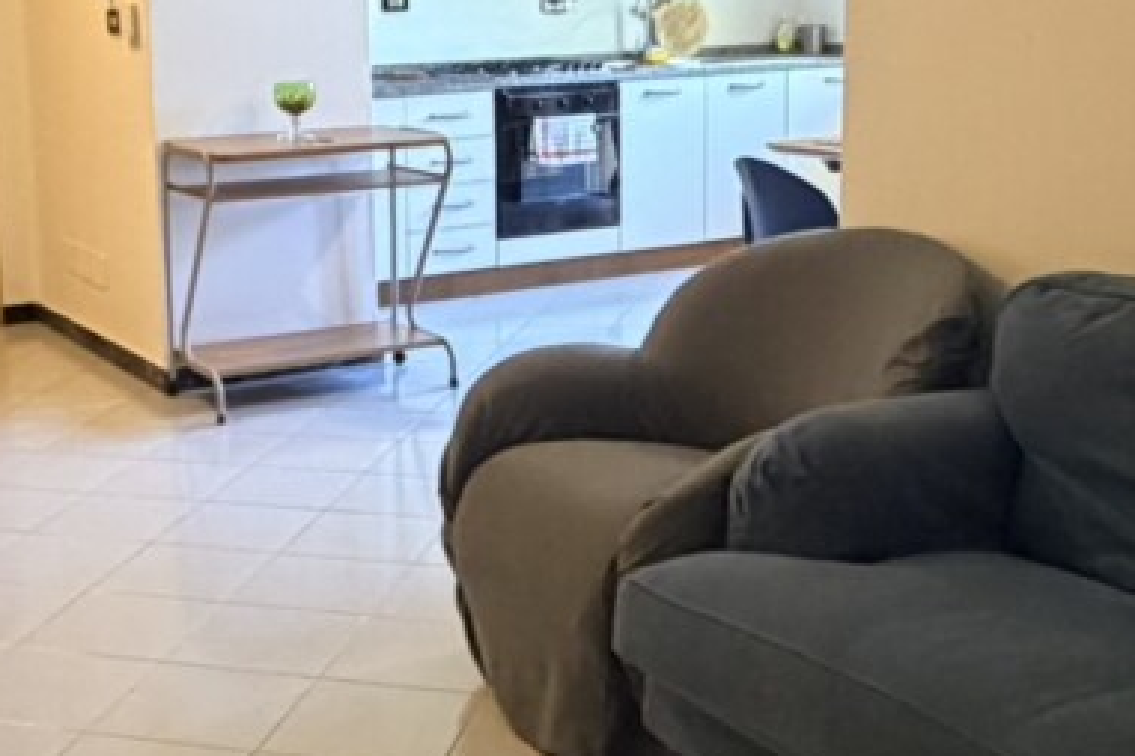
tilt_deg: -10.3
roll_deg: +0.0
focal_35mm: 55
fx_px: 1734
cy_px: 262
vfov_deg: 24.5
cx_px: 396
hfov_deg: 35.9
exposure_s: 1/50
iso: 400
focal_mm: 2.22
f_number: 2.2
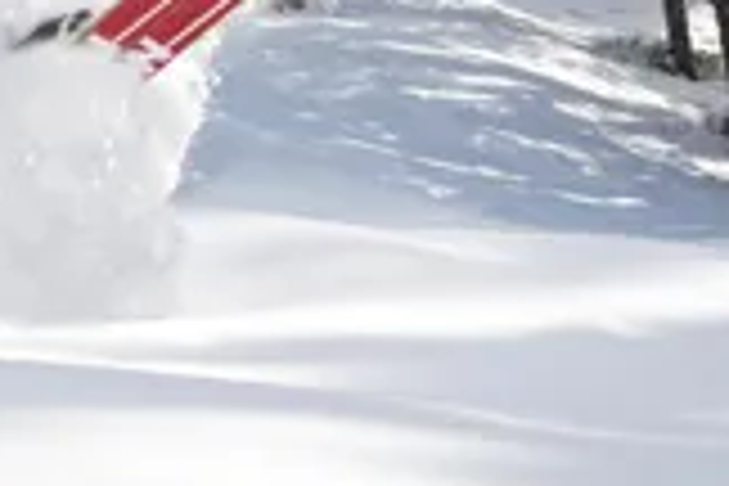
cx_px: -32
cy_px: 9
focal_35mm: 94
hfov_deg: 20.8
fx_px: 1903
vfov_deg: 14.3
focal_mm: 31
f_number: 6.3
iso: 200
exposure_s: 1/1000
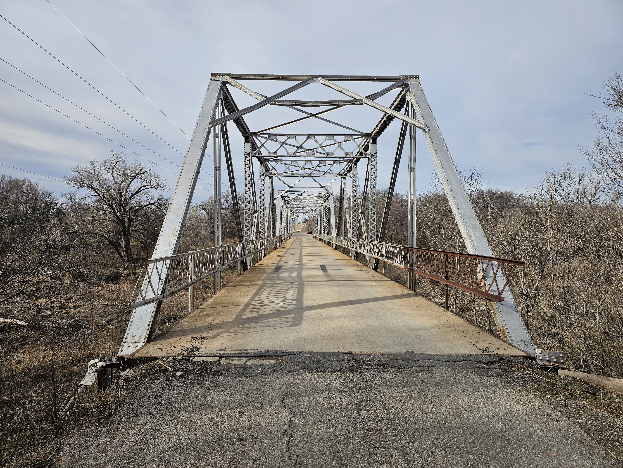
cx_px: 312
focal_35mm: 23
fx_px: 414
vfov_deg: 58.9
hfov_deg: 73.9
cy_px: 234
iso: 10
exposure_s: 1/986
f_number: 1.7
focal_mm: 6.3
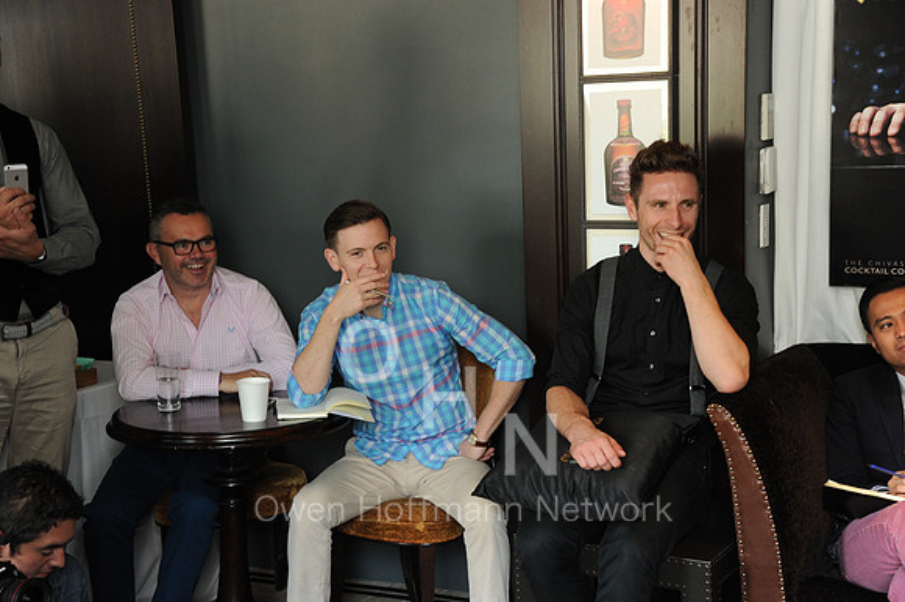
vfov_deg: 23.4
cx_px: 452
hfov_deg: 34.5
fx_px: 1457
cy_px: 301
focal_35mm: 58
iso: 2500
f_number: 5.6
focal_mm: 58
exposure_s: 1/60
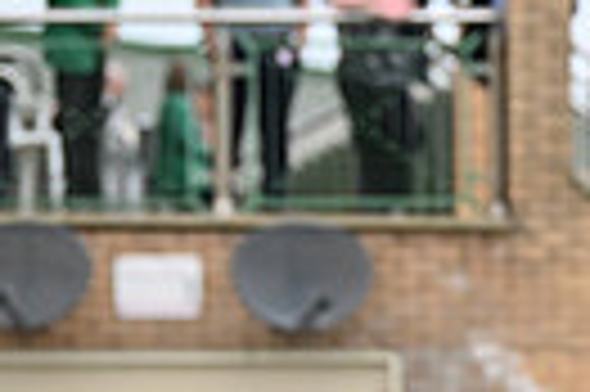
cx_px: 1212
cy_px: 831
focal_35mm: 665
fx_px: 10885
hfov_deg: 3.1
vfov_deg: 2.1
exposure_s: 1/1000
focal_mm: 150
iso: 800
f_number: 4.5
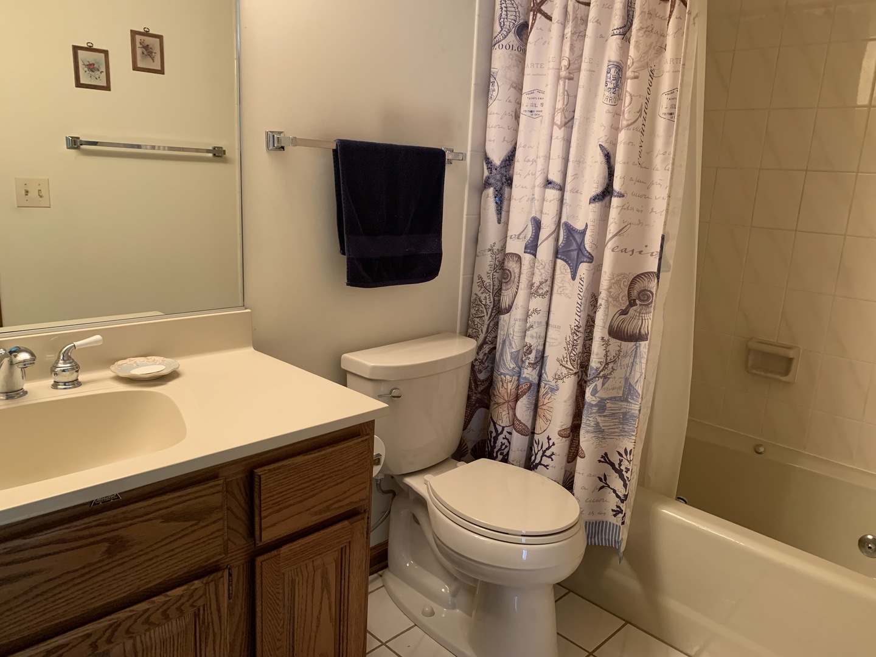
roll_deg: -3.2
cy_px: 328
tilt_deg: -12.5
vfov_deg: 53.1
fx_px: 658
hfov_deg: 67.3
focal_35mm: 26
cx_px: 438
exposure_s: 1/60
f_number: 1.8
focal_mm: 4.25
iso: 250
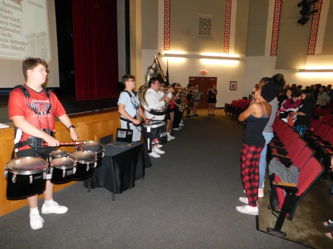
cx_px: 166
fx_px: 221
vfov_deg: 58.9
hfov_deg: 73.9
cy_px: 124
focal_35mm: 23
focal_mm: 4
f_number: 3
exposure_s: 1/30
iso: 450
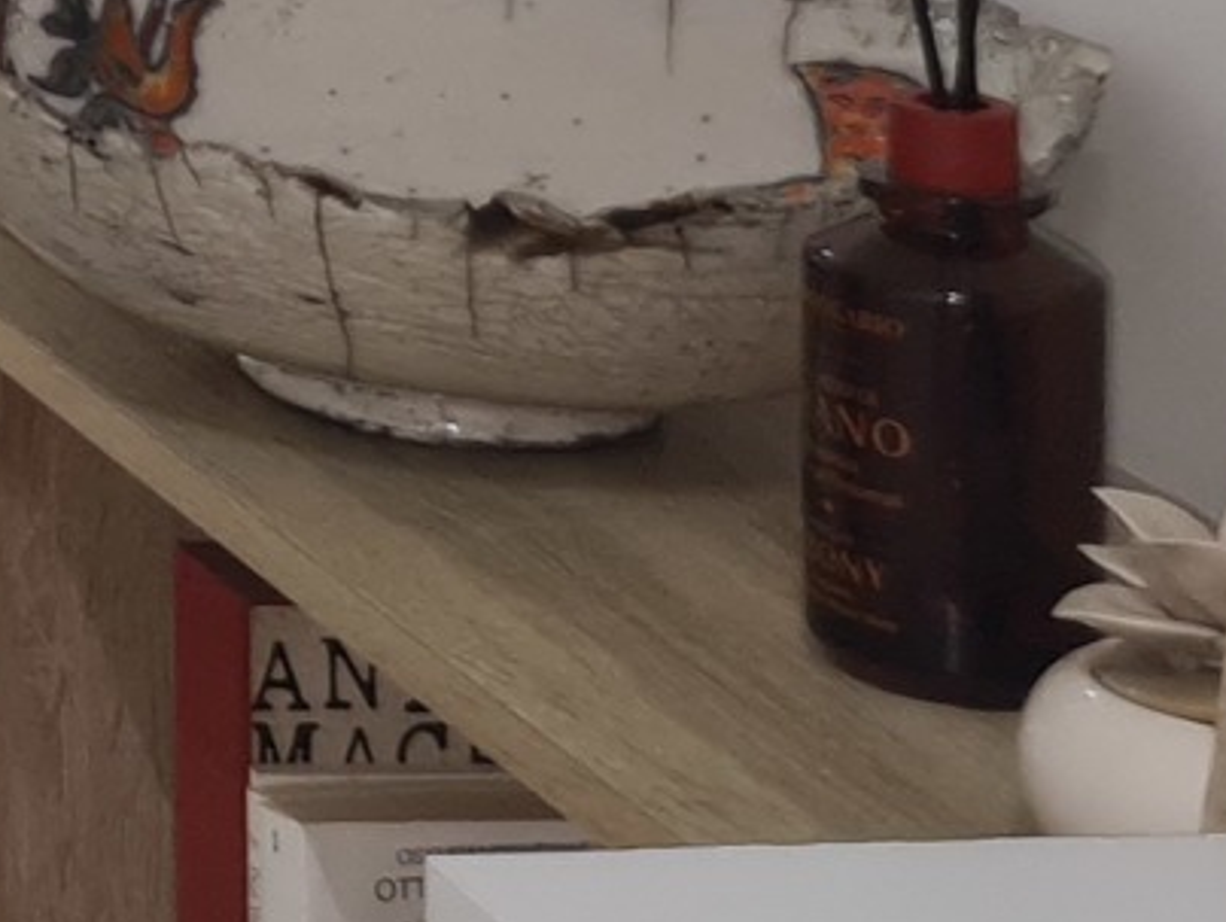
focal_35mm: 165
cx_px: -2330
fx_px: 5849
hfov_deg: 9.6
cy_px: -1299
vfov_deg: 8.3
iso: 80
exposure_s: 1/50
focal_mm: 5.4
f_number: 1.8
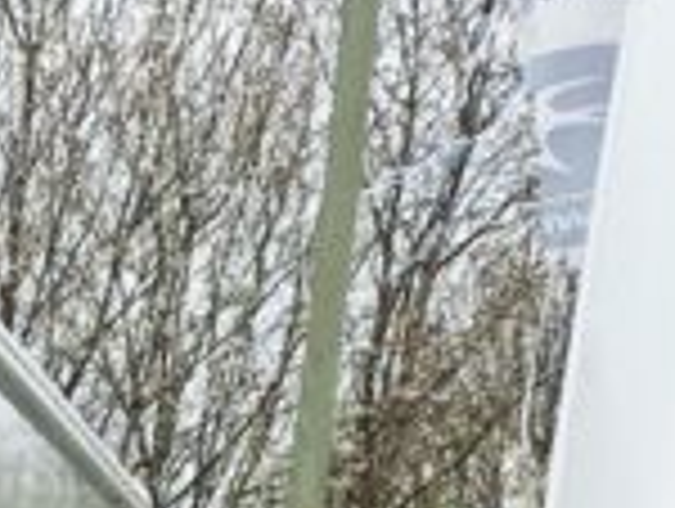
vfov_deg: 7.0
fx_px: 3594
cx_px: -1462
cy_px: 1708
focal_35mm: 184
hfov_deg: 8.6
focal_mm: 5.4
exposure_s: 1/1111
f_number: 1.8
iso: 25
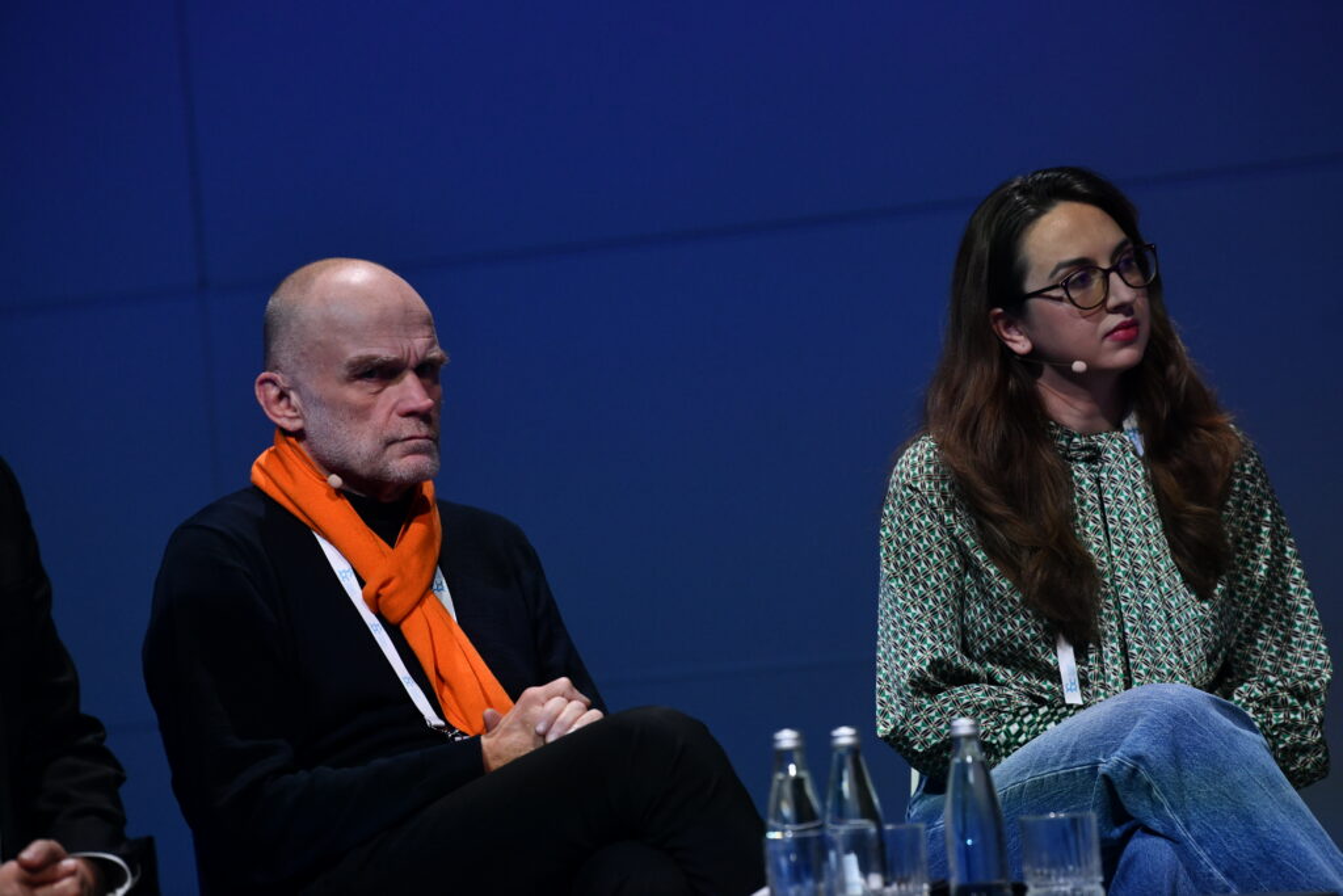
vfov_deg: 6.9
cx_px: 672
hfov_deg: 10.3
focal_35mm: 200
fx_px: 7462
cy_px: 448
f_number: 4.5
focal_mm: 200
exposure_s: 1/320
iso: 1600
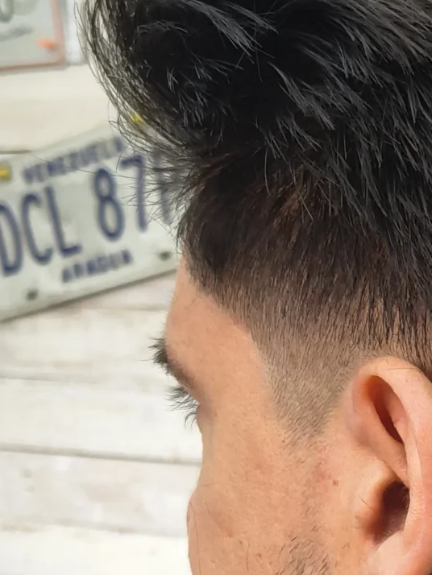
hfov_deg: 16.4
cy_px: 556
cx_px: 533
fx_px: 1430
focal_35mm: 86
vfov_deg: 22.0
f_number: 1.8
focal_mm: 5.6
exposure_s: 1/100
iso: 290
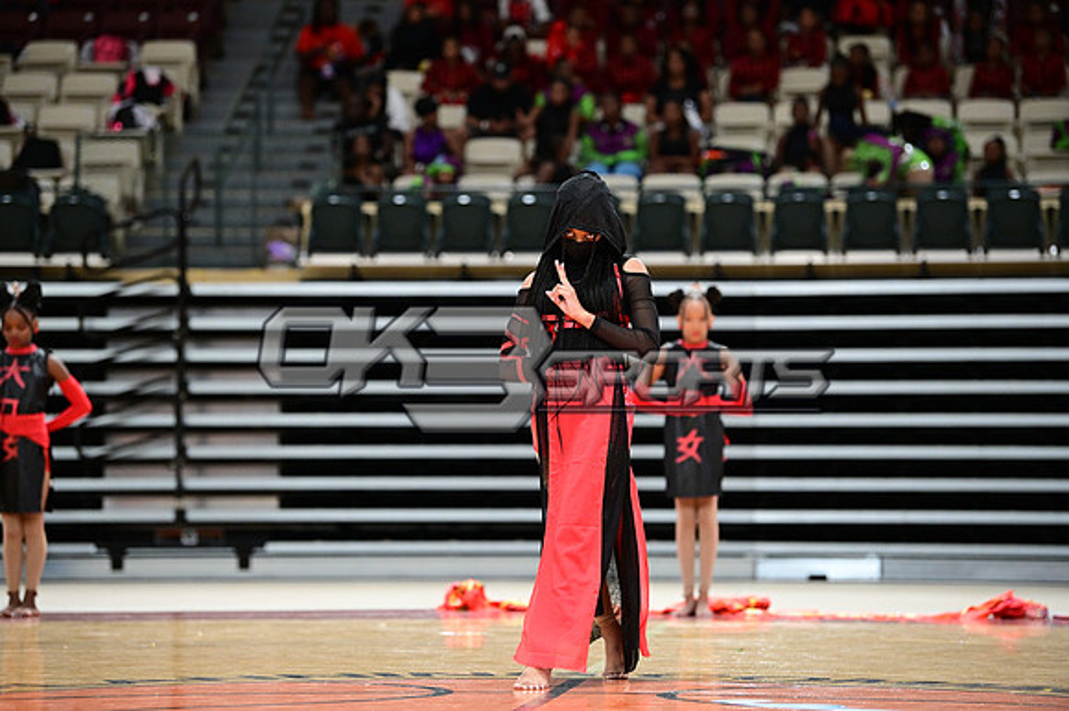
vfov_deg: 10.1
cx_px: 534
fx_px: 4006
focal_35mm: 135
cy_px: 356
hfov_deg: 15.2
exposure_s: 1/1000
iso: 6400
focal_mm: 135
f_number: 3.2
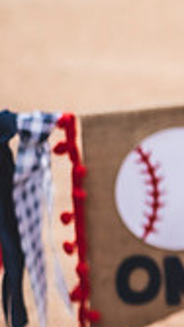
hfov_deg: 6.2
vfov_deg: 11.8
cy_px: 105
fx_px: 1578
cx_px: 536
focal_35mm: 182
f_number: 2.8
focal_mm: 50
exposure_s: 1/400
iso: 100
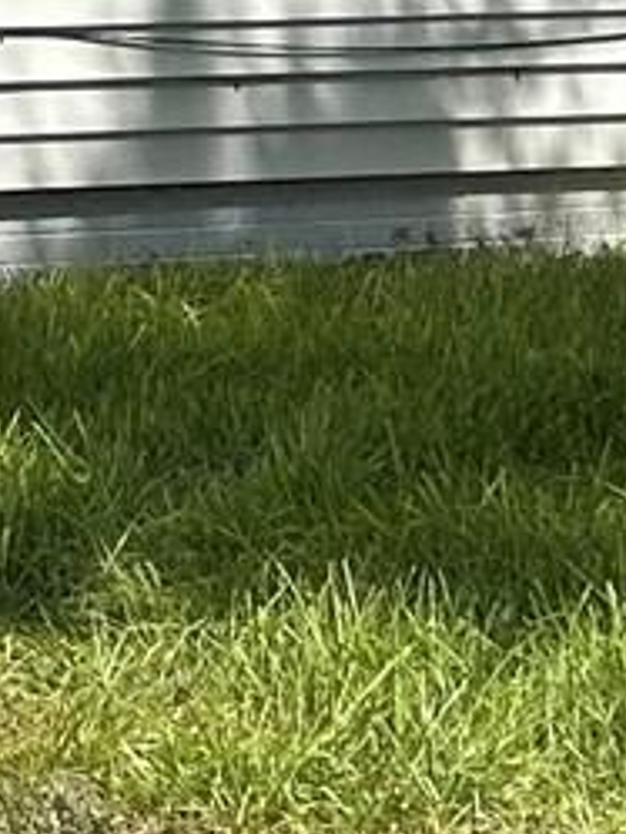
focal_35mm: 214
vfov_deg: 8.9
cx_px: -944
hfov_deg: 6.6
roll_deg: +1.0
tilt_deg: +2.8
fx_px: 5156
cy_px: -563
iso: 50
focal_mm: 5.7
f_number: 1.5
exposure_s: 1/5319
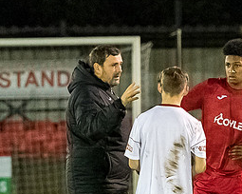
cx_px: 198
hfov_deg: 2.1
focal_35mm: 943
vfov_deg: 1.6
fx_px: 6754
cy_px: 146
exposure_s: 1/400
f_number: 4
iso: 6400
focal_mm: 200
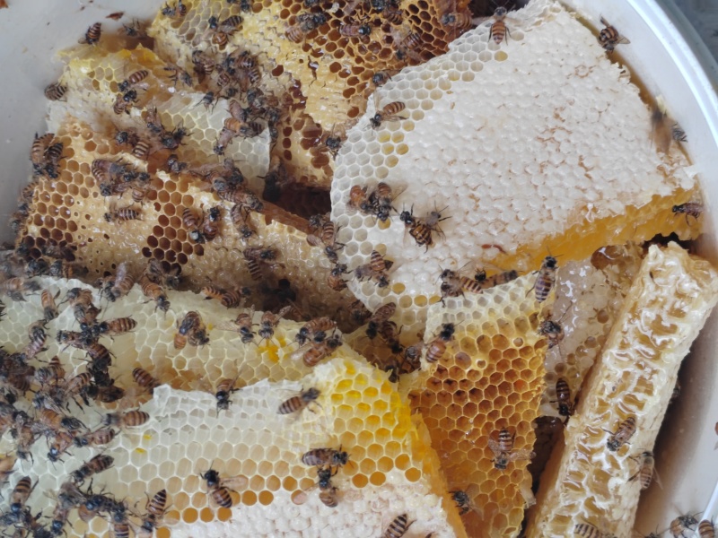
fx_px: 1120
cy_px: 269
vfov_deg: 27.0
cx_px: 359
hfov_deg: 35.5
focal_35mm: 54
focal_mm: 5.52
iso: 160
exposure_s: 1/100
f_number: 1.9
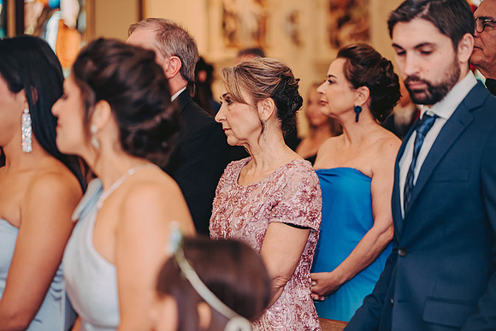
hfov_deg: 16.8
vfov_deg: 11.2
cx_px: 248
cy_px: 166
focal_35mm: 122
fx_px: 1681
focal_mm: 122
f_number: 2.8
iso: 800
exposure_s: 1/80
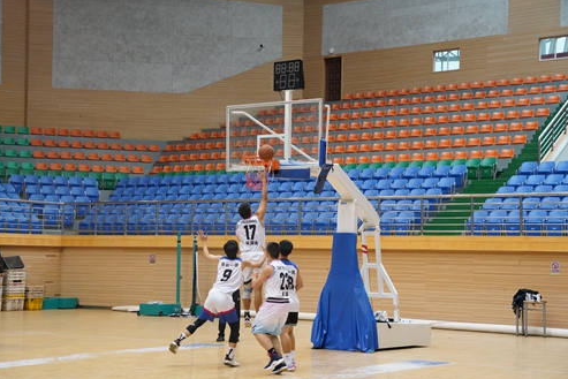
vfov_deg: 20.1
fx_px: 1069
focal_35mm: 68
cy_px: 190
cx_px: 285
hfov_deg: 29.8
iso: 8000
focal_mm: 66.7
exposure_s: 1/400
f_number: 5.6
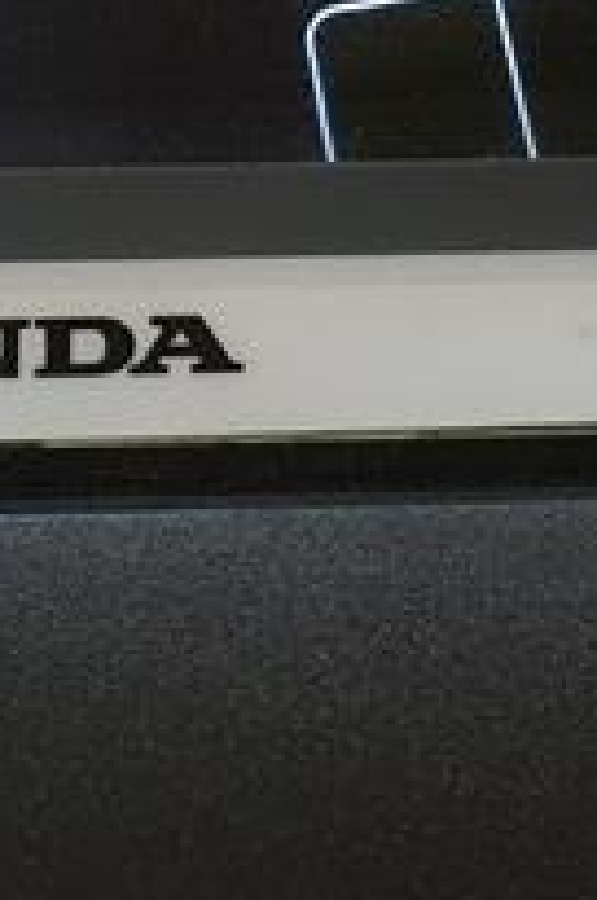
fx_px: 3494
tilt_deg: -47.9
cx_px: 66
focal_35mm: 140
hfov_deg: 9.7
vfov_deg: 14.2
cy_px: -206
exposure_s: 1/33
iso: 100
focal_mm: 4.15
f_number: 2.2
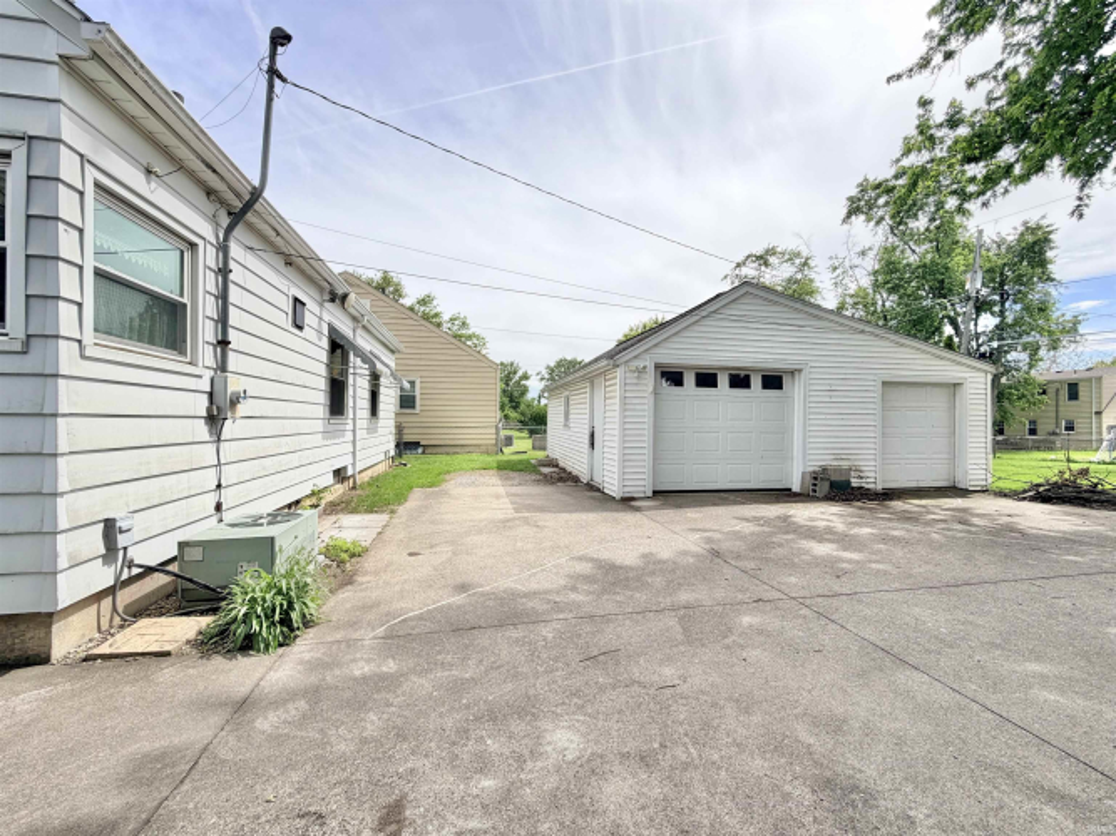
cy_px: 418
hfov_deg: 102.1
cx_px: 558
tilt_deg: -0.6
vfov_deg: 85.7
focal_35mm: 14
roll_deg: -0.4
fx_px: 451
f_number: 2.2
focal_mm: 2.22
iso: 40
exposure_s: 1/770
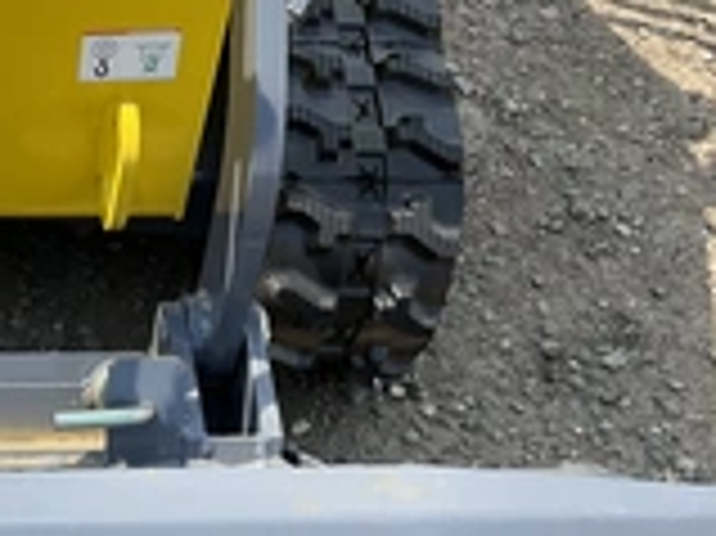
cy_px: 604
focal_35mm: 73
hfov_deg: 24.5
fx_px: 1509
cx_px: -113
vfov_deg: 19.2
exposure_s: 1/792
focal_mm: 3
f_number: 1.8
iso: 25
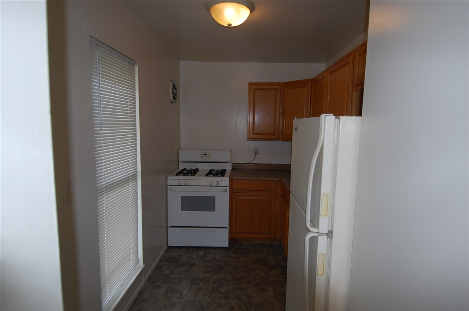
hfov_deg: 81.3
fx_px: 273
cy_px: 156
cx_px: 234
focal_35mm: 21
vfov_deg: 59.3
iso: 400
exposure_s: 1/60
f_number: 4
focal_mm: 14
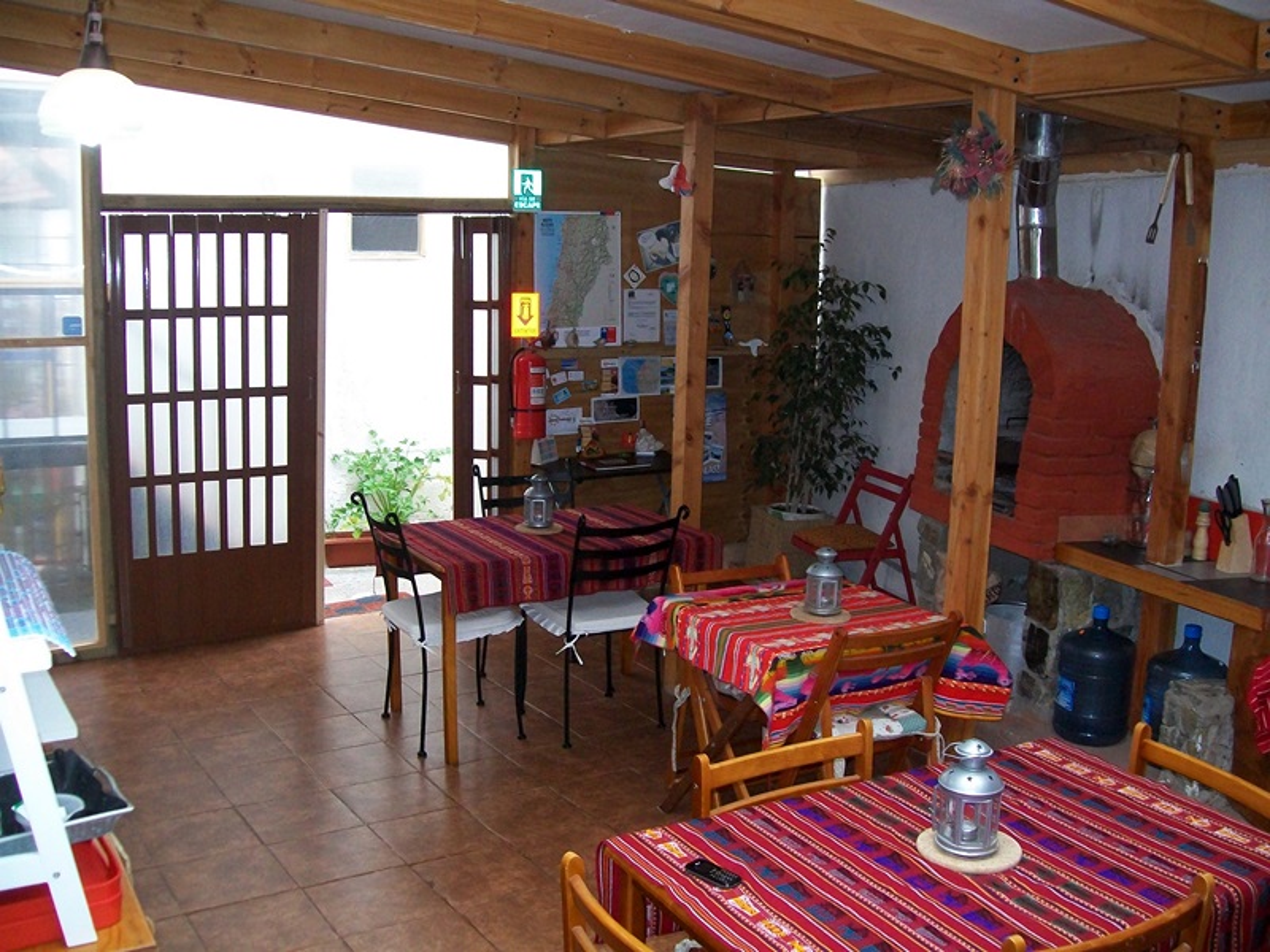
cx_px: 635
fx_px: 1247
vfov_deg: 41.8
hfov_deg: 54.0
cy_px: 476
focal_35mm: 34
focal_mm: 6.1
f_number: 2.7
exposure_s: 1/60
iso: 160
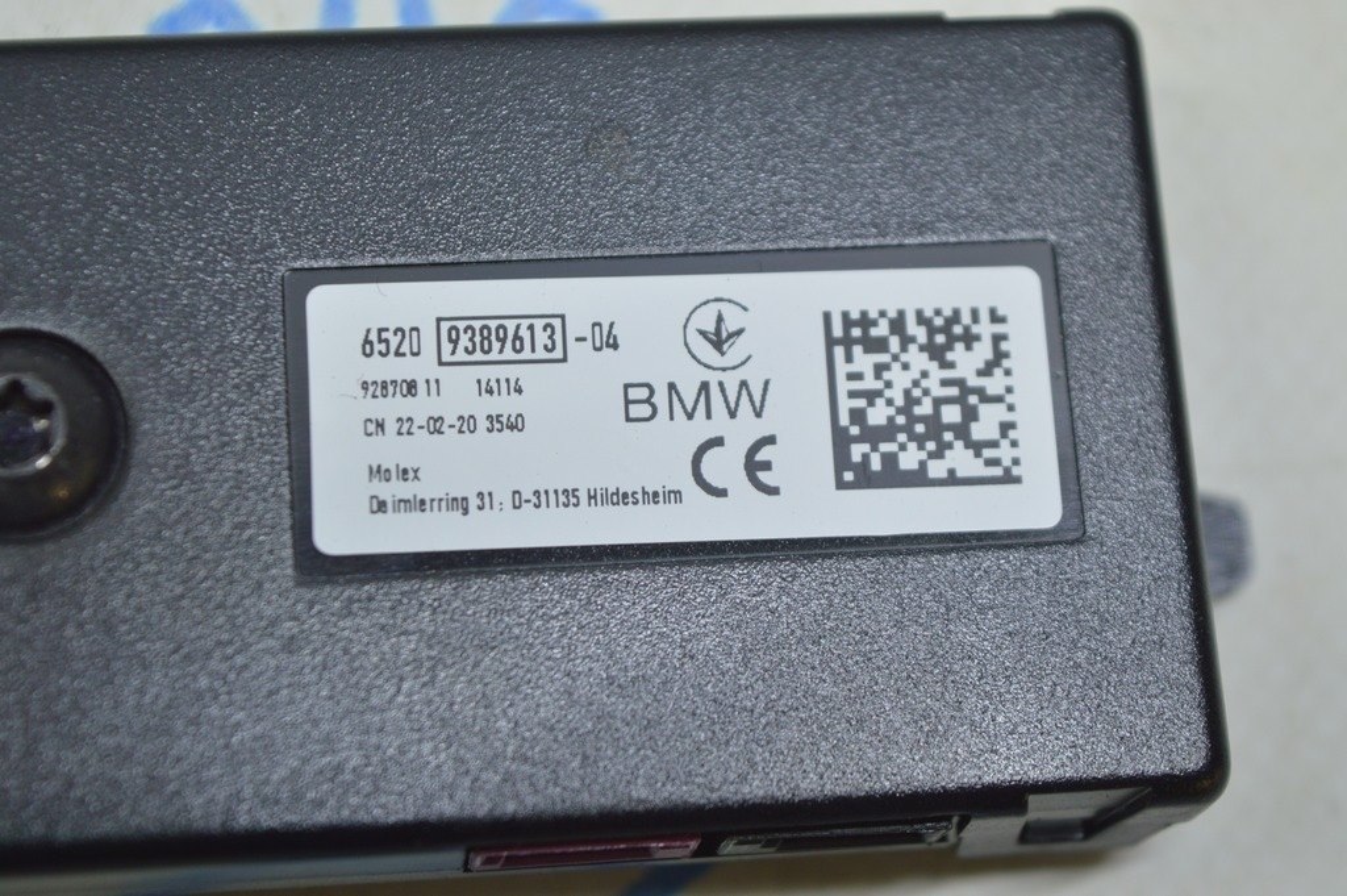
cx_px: 674
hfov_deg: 24.6
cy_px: 448
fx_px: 3084
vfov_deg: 16.5
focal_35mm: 82
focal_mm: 55
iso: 400
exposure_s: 1/40
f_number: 5.6
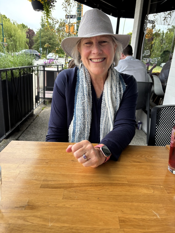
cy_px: 116
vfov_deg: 67.3
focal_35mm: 26
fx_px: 175
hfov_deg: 53.1
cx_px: 88
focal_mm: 5.96
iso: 50
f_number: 1.6
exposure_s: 1/416
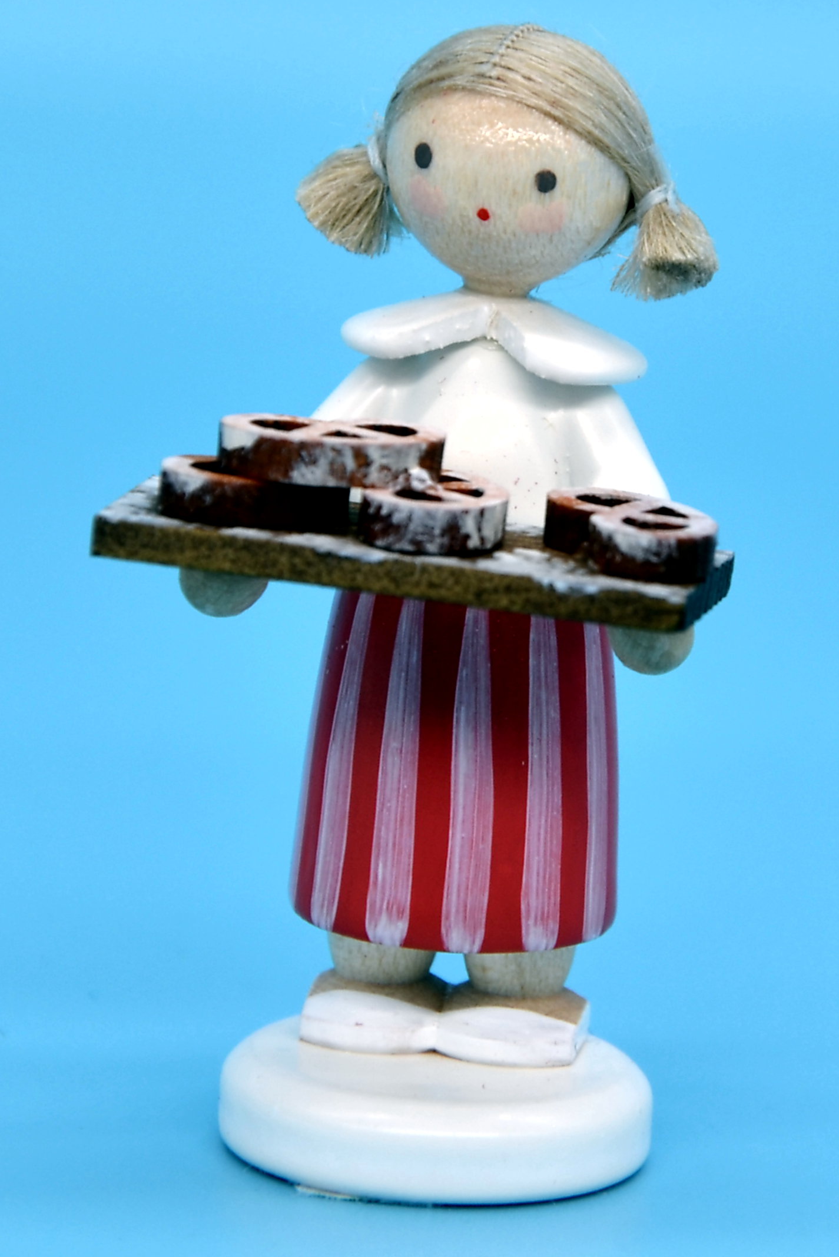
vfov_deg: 12.0
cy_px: 590
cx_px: 438
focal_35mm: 172
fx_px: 5992
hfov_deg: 8.0
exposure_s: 1/125
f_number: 8
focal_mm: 105
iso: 125
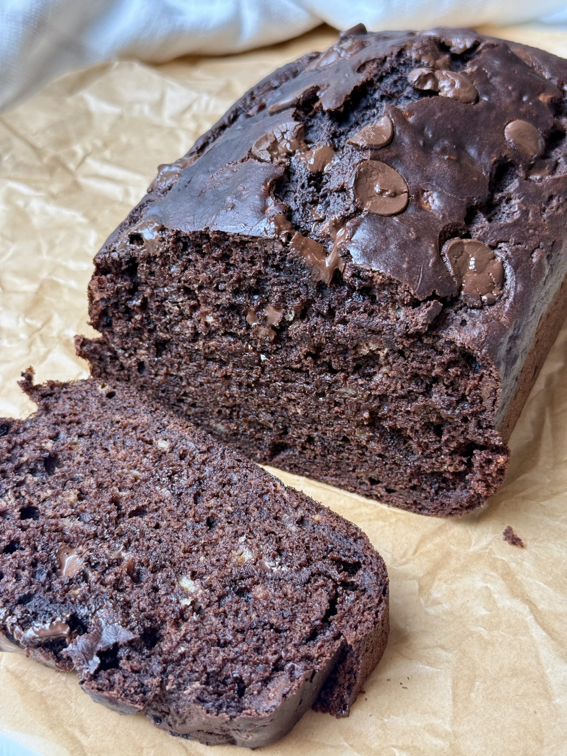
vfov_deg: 39.7
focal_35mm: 48
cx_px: 284
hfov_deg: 30.3
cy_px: 378
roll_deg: -1.0
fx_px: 1048
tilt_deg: -40.1
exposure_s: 1/62
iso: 100
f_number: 1.78
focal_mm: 6.76
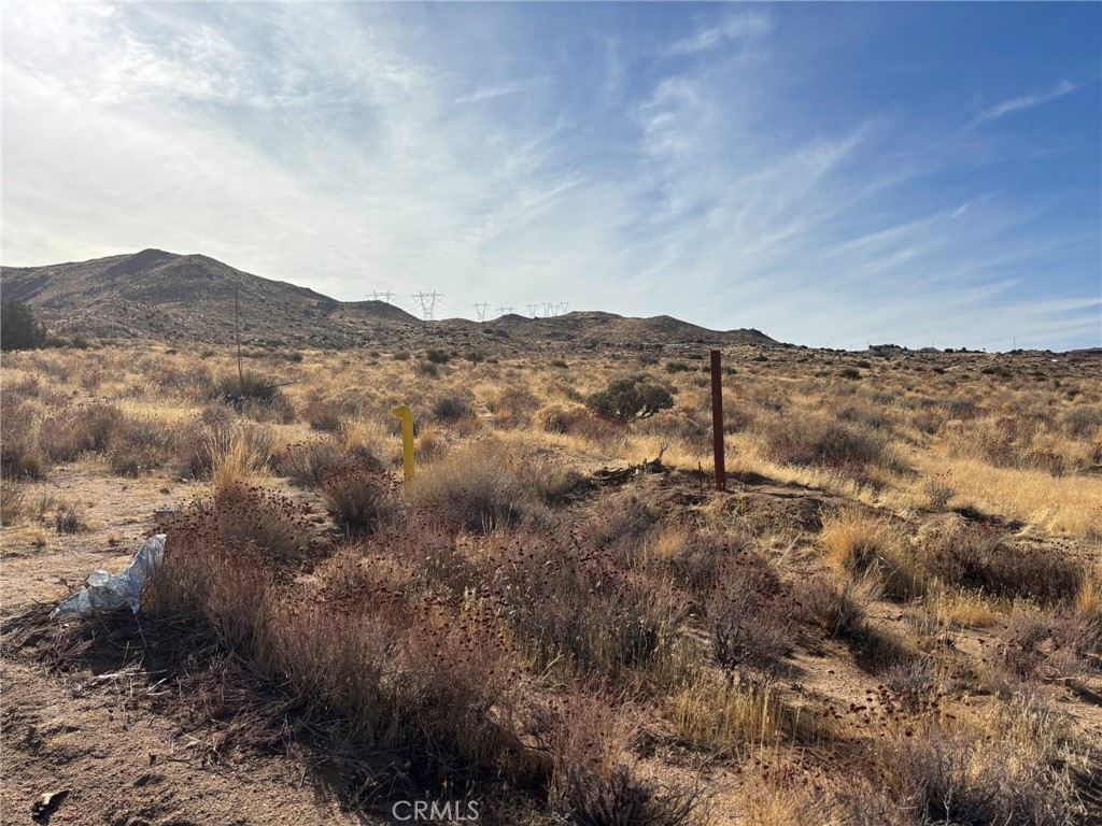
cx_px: 551
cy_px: 413
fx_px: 828
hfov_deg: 67.3
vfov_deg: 53.1
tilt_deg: -2.2
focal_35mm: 26
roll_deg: +1.2
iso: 50
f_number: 1.6
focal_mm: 5.96
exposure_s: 1/8333
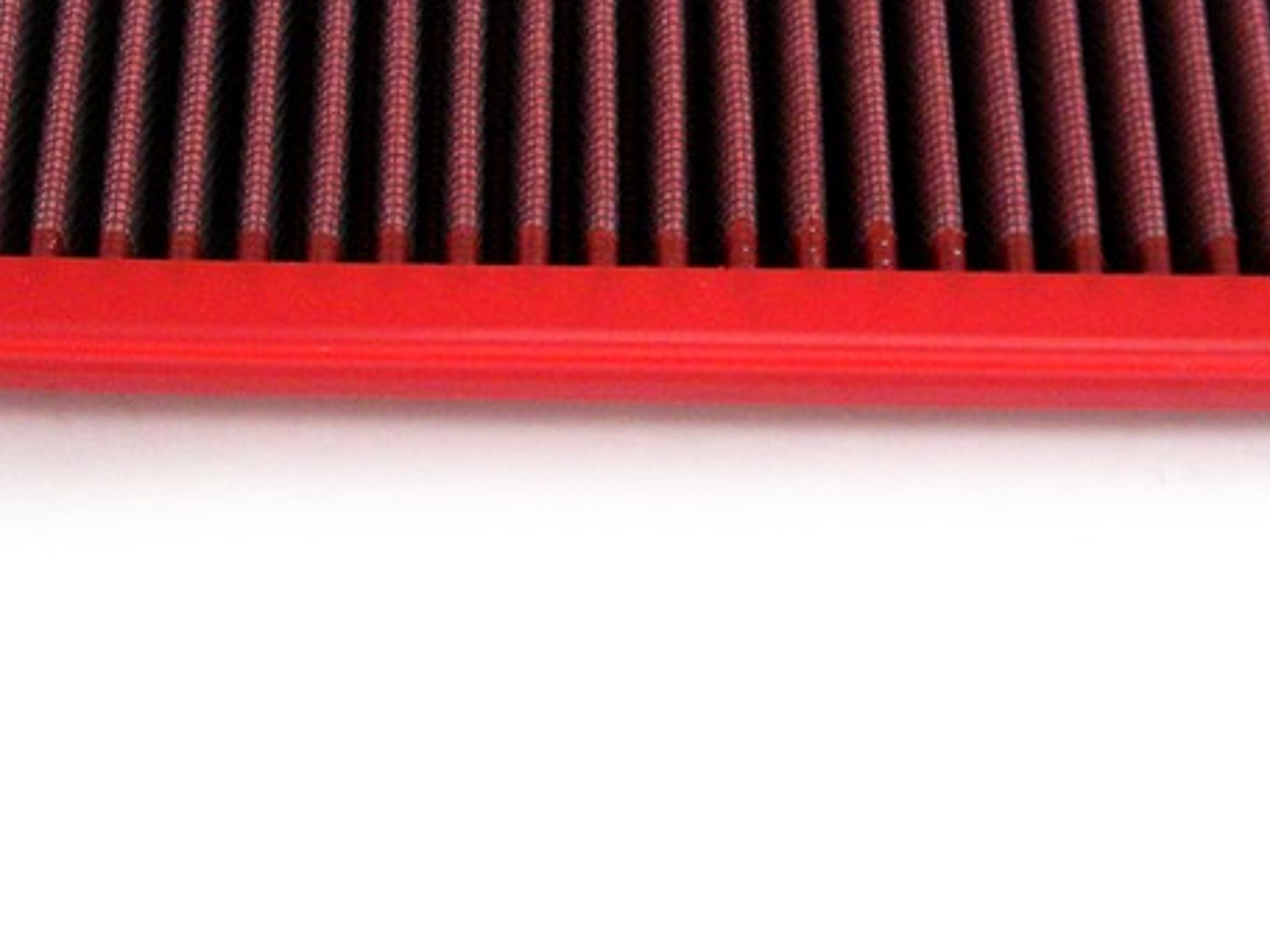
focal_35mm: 77
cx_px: 592
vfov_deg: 18.6
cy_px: 0
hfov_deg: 25.3
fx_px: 2824
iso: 229
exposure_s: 1/130
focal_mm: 5.7
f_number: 2.8
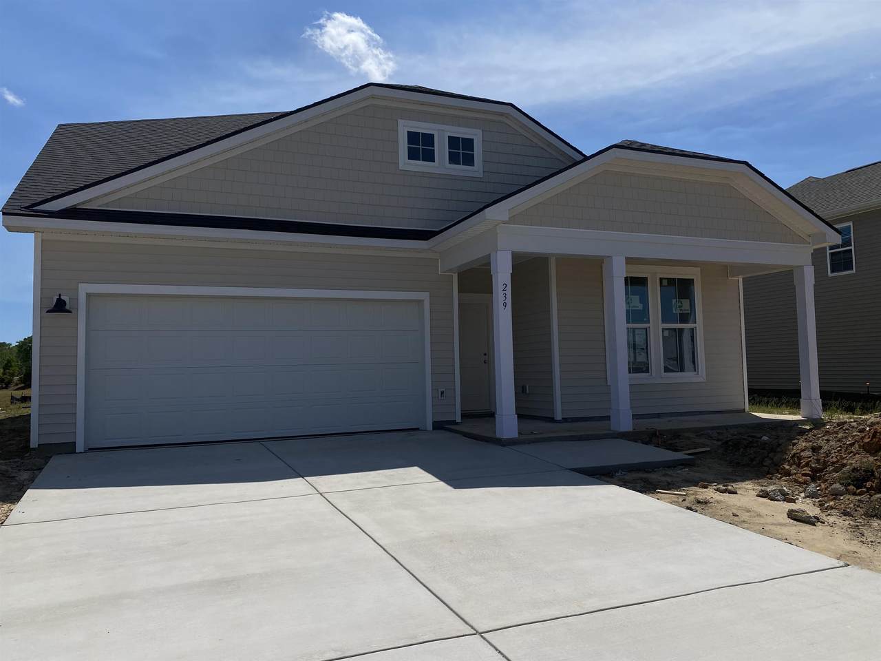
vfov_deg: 53.1
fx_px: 662
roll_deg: +0.8
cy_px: 330
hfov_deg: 67.3
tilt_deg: +4.9
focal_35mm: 26
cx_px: 440
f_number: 1.8
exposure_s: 1/11494
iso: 40
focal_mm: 4.25
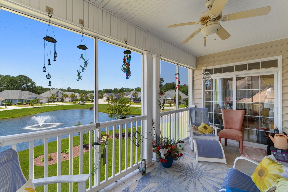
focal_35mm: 15
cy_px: 96
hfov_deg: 100.4
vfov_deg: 77.3
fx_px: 120
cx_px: 144
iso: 100
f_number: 5
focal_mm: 10
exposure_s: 1/100
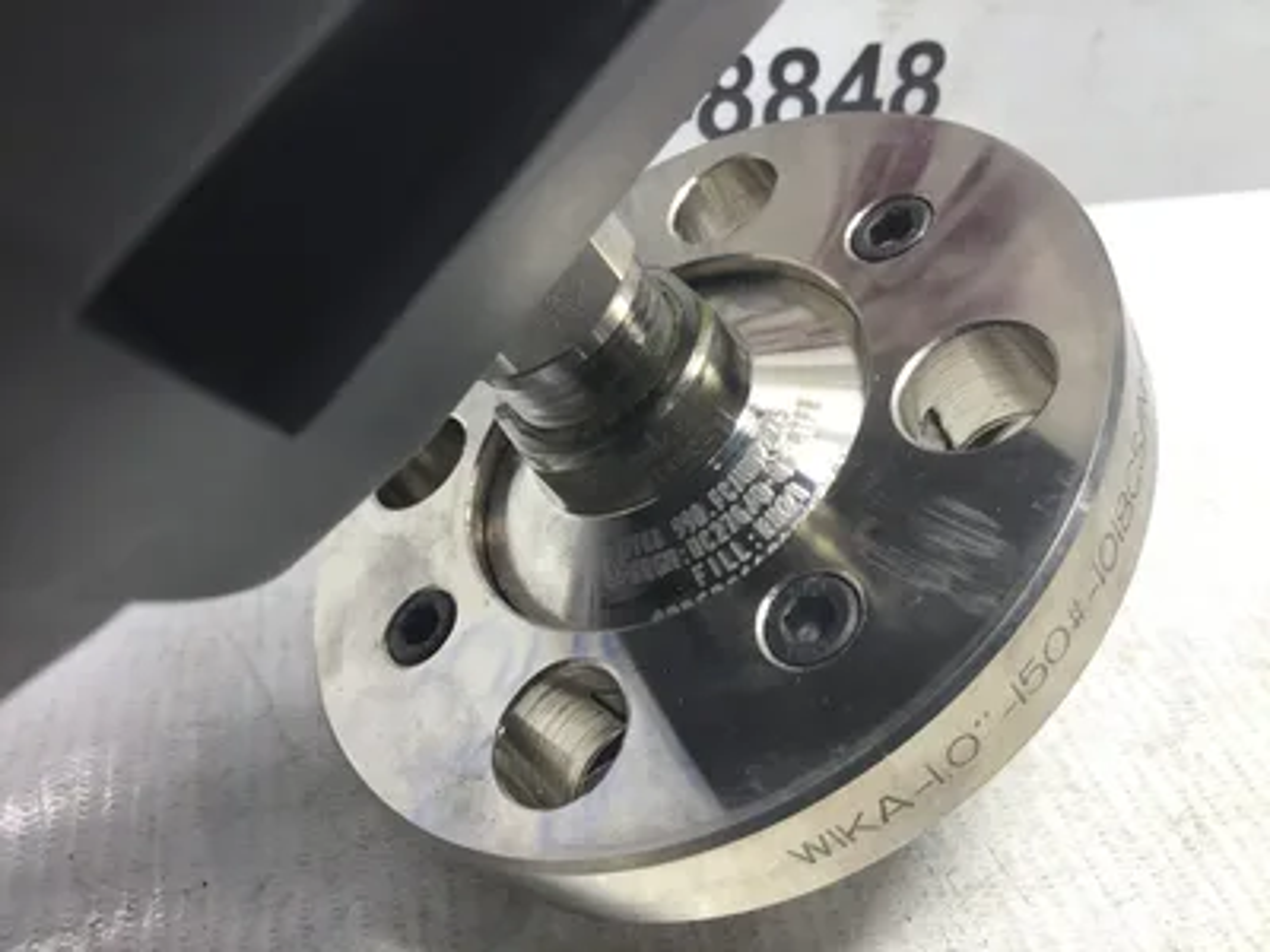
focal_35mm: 31
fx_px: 1137
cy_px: 476
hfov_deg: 58.4
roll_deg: -2.3
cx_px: 635
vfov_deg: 45.4
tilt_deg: -37.1
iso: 32
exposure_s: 1/60
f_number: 2.4
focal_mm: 3.3
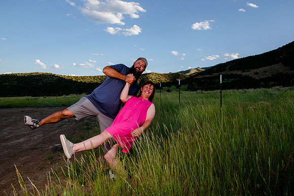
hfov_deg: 61.6
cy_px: 96
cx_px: 163
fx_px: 246
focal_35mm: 30
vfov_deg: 43.4
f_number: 6.3
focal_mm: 24
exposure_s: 1/320
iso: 160
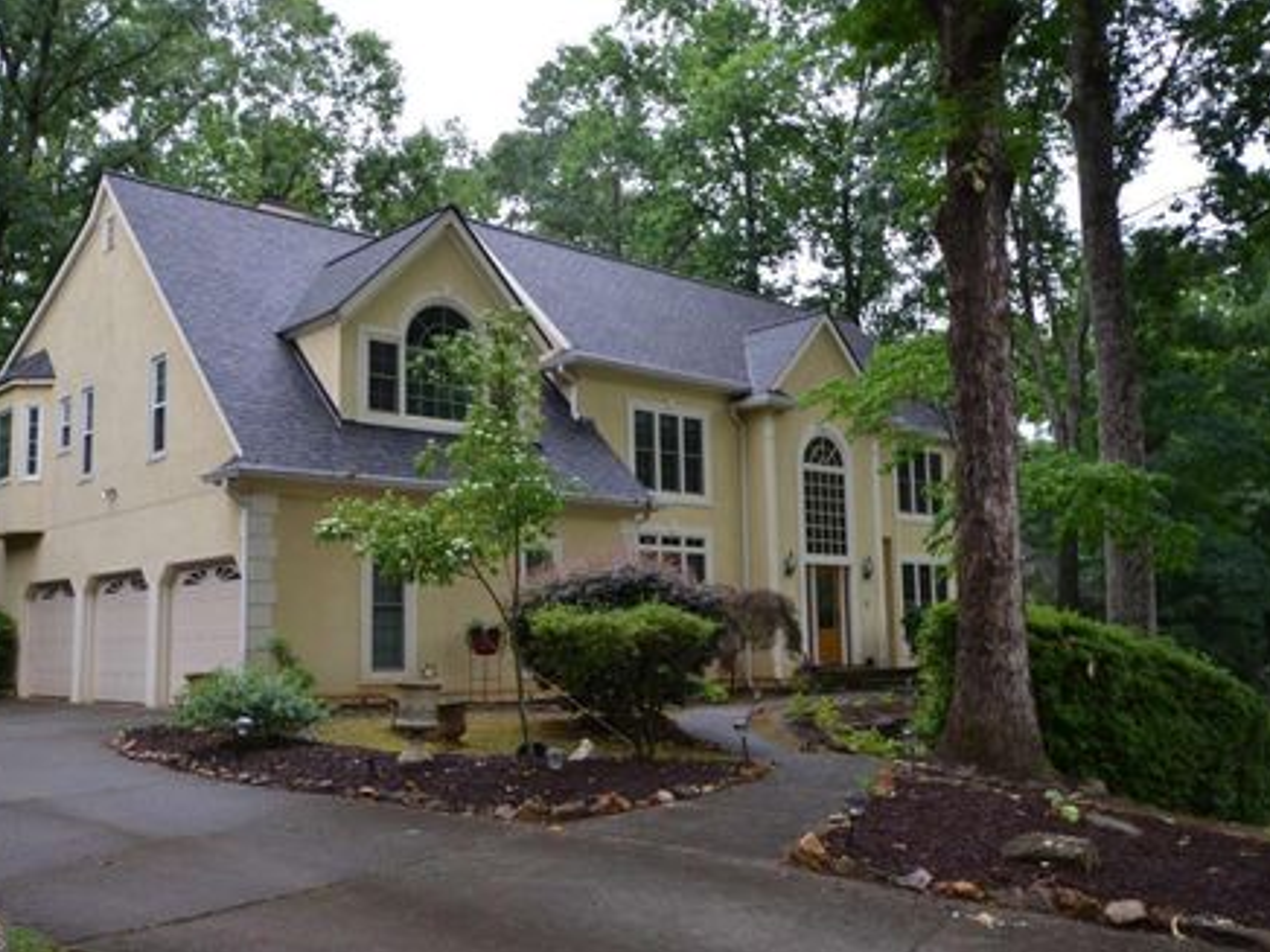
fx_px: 1211
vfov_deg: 42.9
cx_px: 594
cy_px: 479
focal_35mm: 33
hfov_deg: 55.3
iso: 200
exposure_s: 1/125
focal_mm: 20
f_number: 5.6
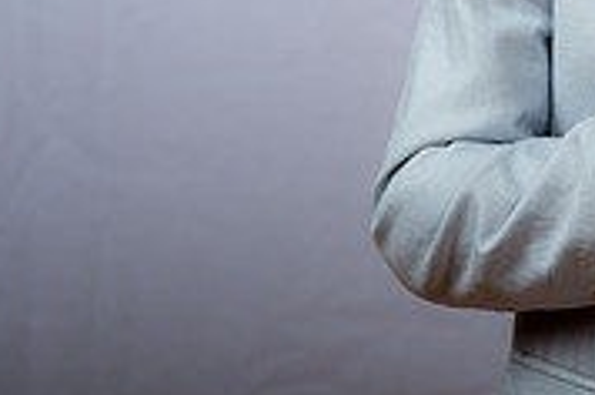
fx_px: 3547
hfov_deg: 9.4
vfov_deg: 6.3
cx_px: 819
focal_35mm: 215
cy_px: -211
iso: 250
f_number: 6.3
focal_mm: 66
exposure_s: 1/200
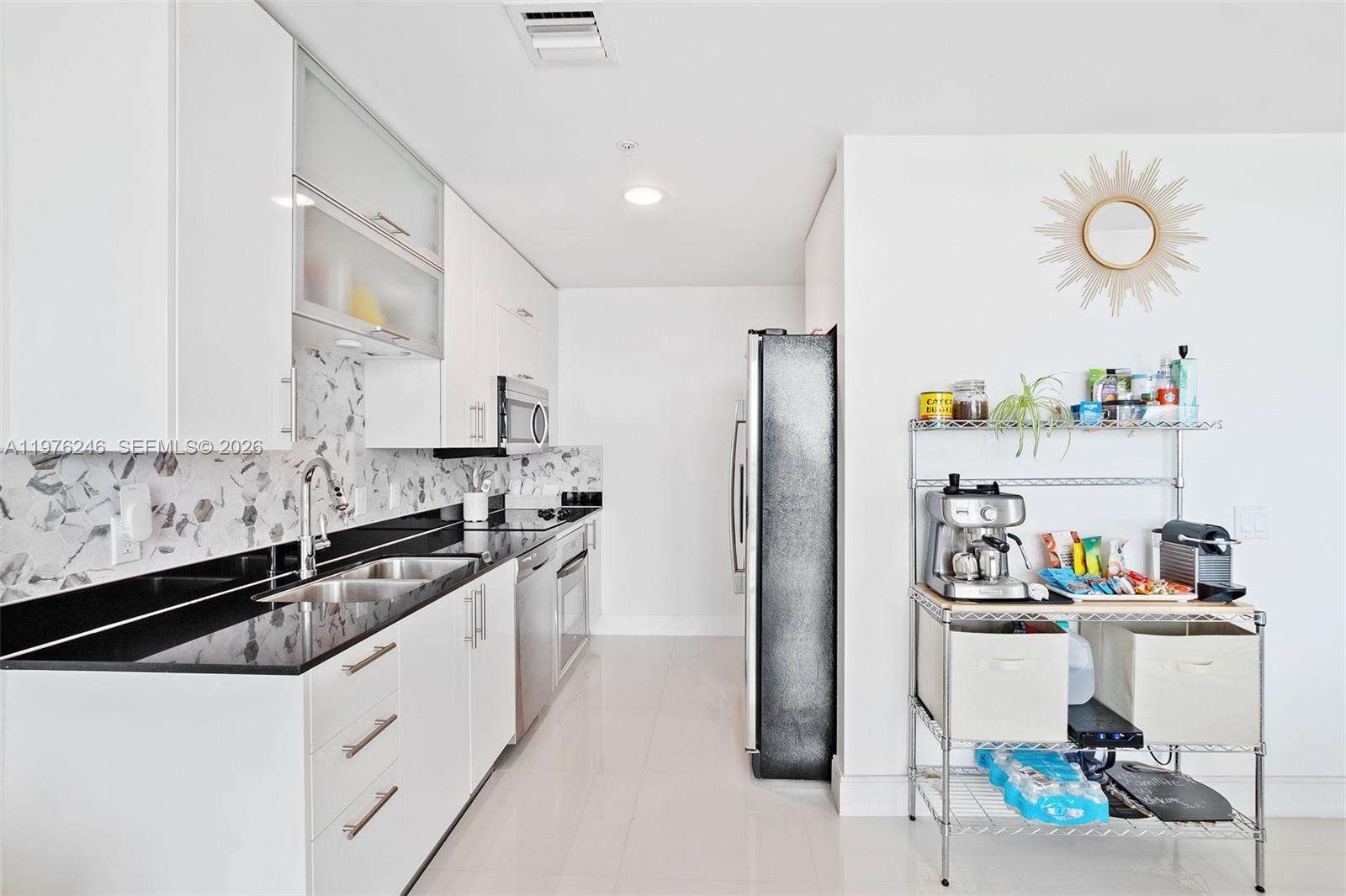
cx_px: 673
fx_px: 561
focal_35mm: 15
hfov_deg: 100.4
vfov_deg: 77.3
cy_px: 448
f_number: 8
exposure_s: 1/15
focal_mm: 10
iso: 560
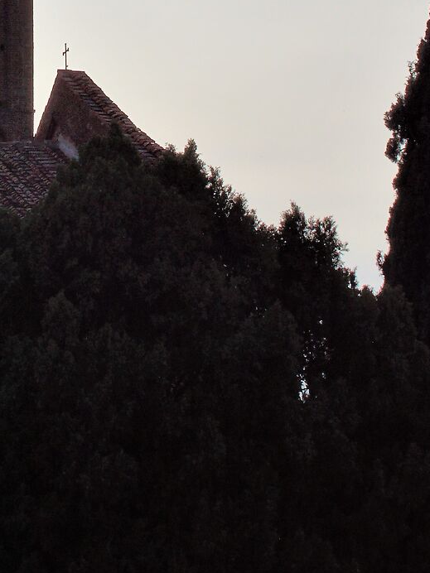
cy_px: -74
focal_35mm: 150
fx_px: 2484
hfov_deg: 9.8
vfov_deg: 12.9
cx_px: -54
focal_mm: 30
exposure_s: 1/400
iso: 200
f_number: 16
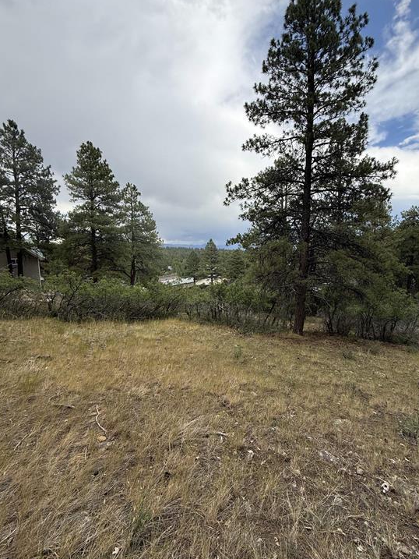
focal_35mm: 15
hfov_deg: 81.7
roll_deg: +0.6
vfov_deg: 98.2
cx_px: 218
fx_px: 242
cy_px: 283
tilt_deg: -6.4
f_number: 2.2
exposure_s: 1/1312
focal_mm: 2.22
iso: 64
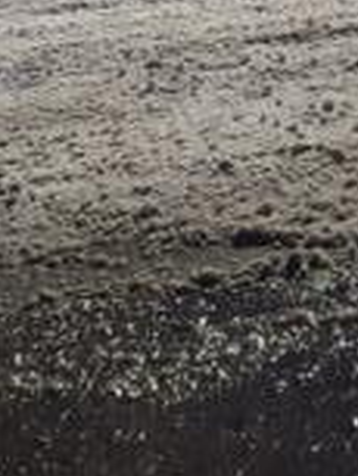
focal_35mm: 121
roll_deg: +2.2
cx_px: 532
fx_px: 1666
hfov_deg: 11.7
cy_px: -516
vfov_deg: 13.6
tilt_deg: -1.5
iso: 32
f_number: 2.2
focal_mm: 4.15
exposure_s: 1/5650
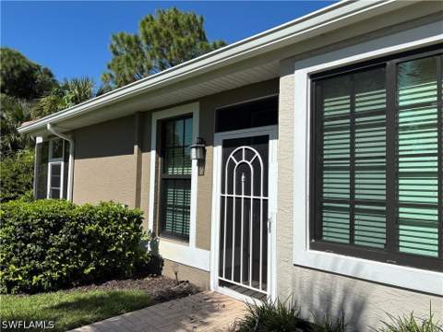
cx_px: 222
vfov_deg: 53.1
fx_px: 333
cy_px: 166
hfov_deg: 67.3
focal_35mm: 26
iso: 50
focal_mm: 5.96
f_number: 1.6
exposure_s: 1/4854
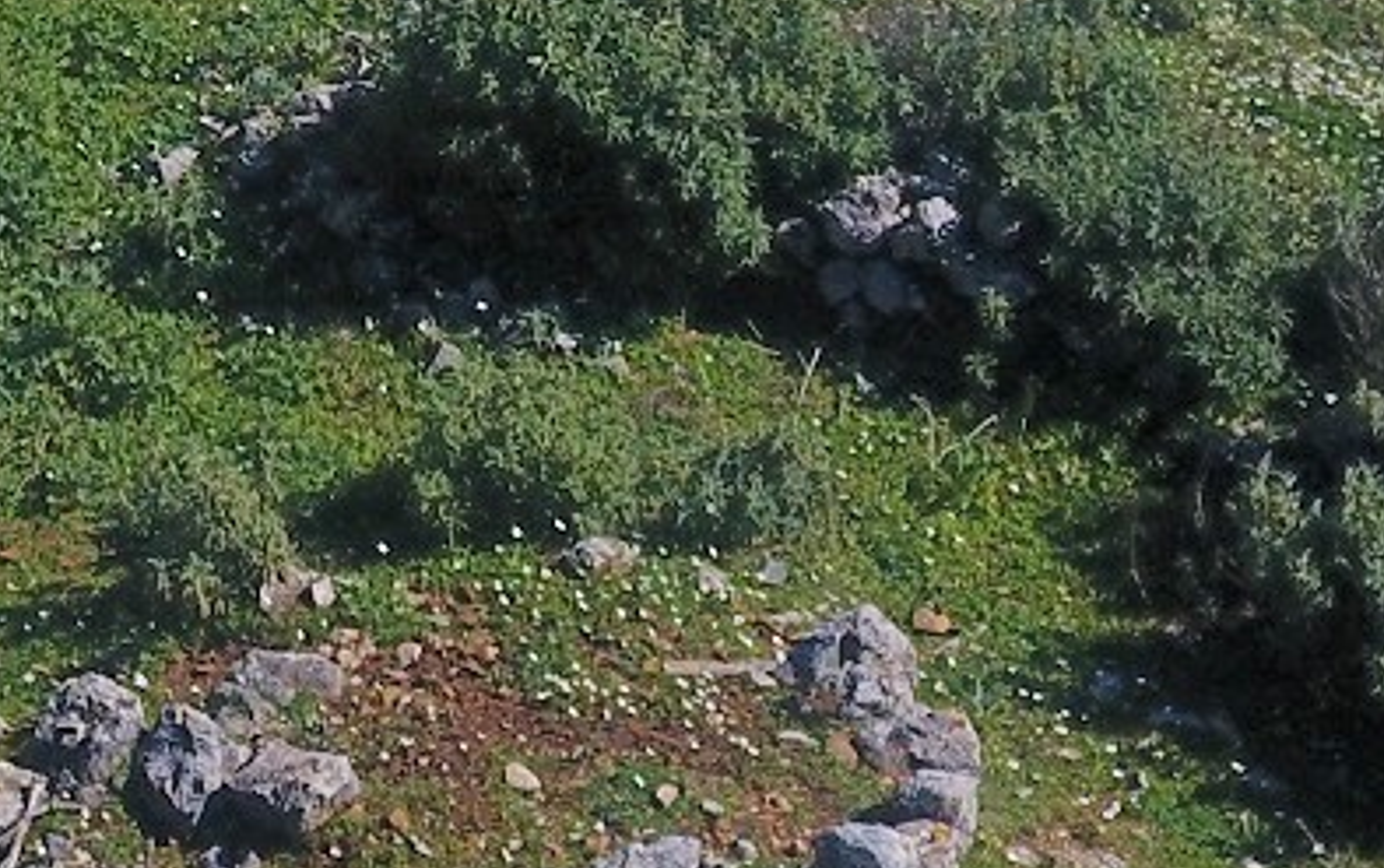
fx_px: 3247
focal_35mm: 86
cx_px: 70
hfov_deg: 23.3
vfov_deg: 13.9
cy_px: -587
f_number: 2.8
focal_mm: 3.61
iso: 100
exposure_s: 1/1642
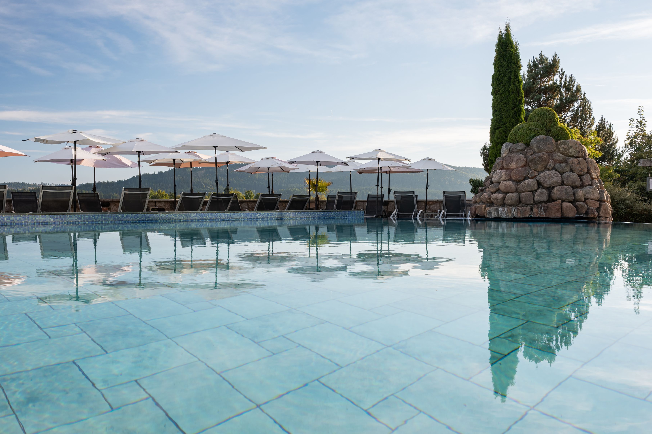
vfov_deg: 40.0
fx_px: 598
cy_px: 223
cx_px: 340
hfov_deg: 57.2
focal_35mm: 33
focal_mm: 31
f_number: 8
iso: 320
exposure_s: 1/640
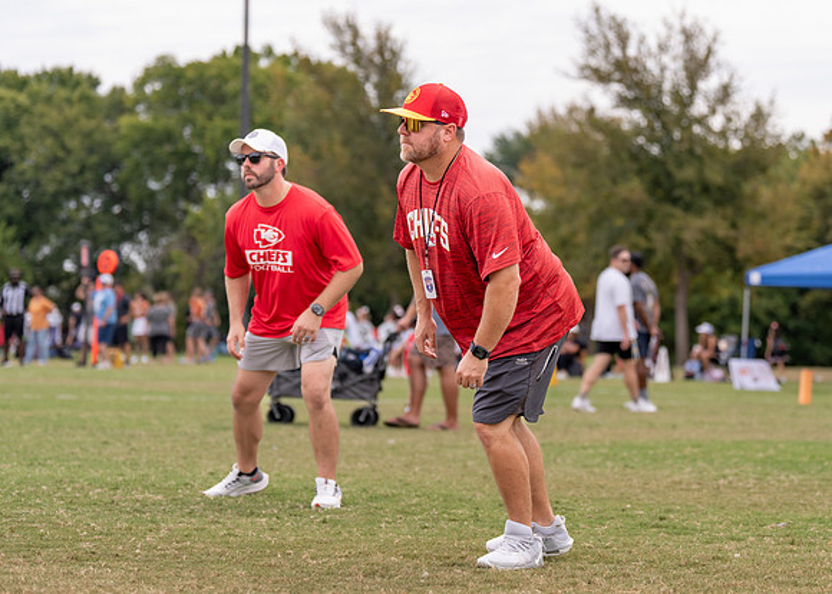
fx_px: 2629
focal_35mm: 111
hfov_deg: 18.0
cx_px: 439
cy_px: 310
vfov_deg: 12.9
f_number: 2.8
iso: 100
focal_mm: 88
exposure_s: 1/1000
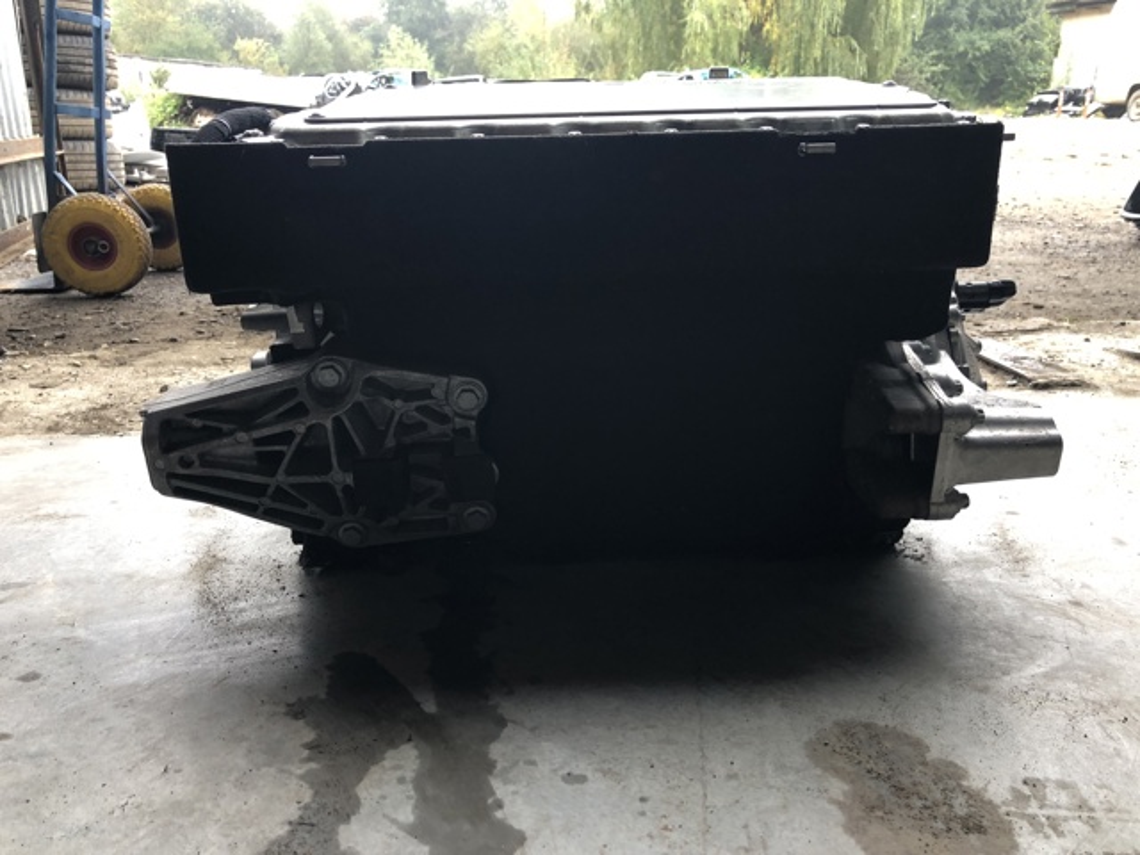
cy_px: 428
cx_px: 570
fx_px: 922
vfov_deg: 49.7
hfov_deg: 63.4
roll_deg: +1.7
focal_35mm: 28
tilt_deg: -18.8
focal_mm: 4
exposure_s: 1/30
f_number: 1.8
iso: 20
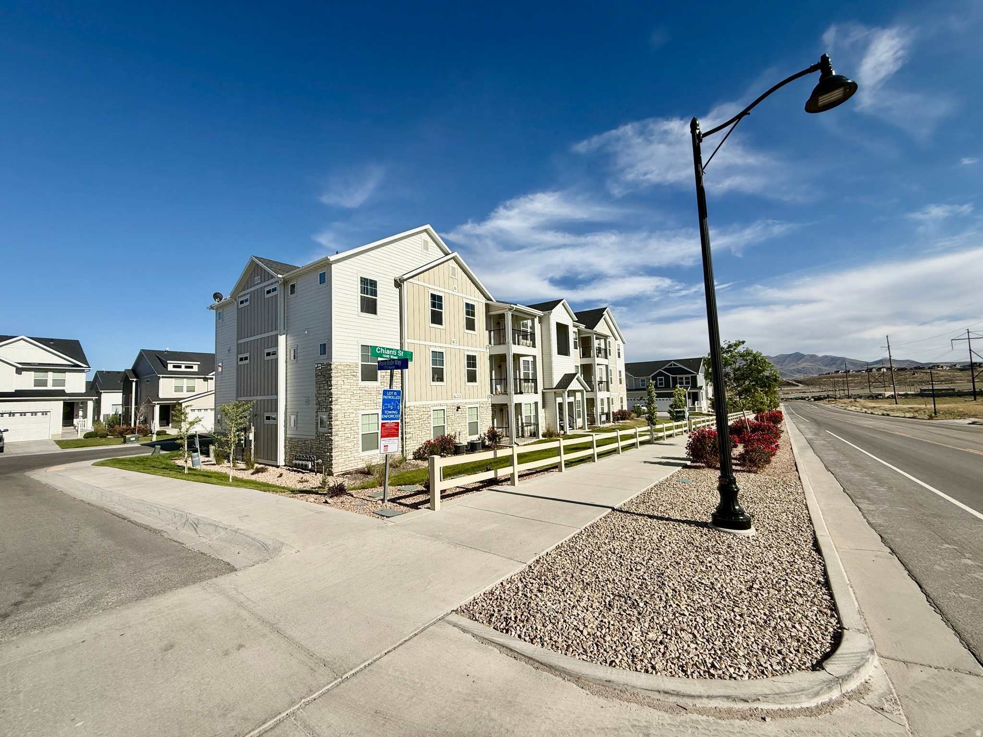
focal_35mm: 14
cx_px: 492
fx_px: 398
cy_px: 368
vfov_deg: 85.7
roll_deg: +1.5
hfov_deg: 102.1
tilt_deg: +5.1
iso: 50
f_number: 2.2
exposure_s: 1/6173
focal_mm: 2.22
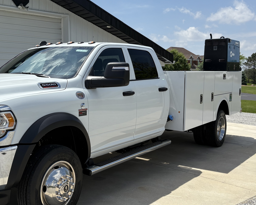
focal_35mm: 43
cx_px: 71
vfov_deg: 34.9
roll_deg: +0.5
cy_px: 91
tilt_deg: -2.6
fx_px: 326
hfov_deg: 41.9
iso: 50
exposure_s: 1/5348
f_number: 1.6
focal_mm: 5.96
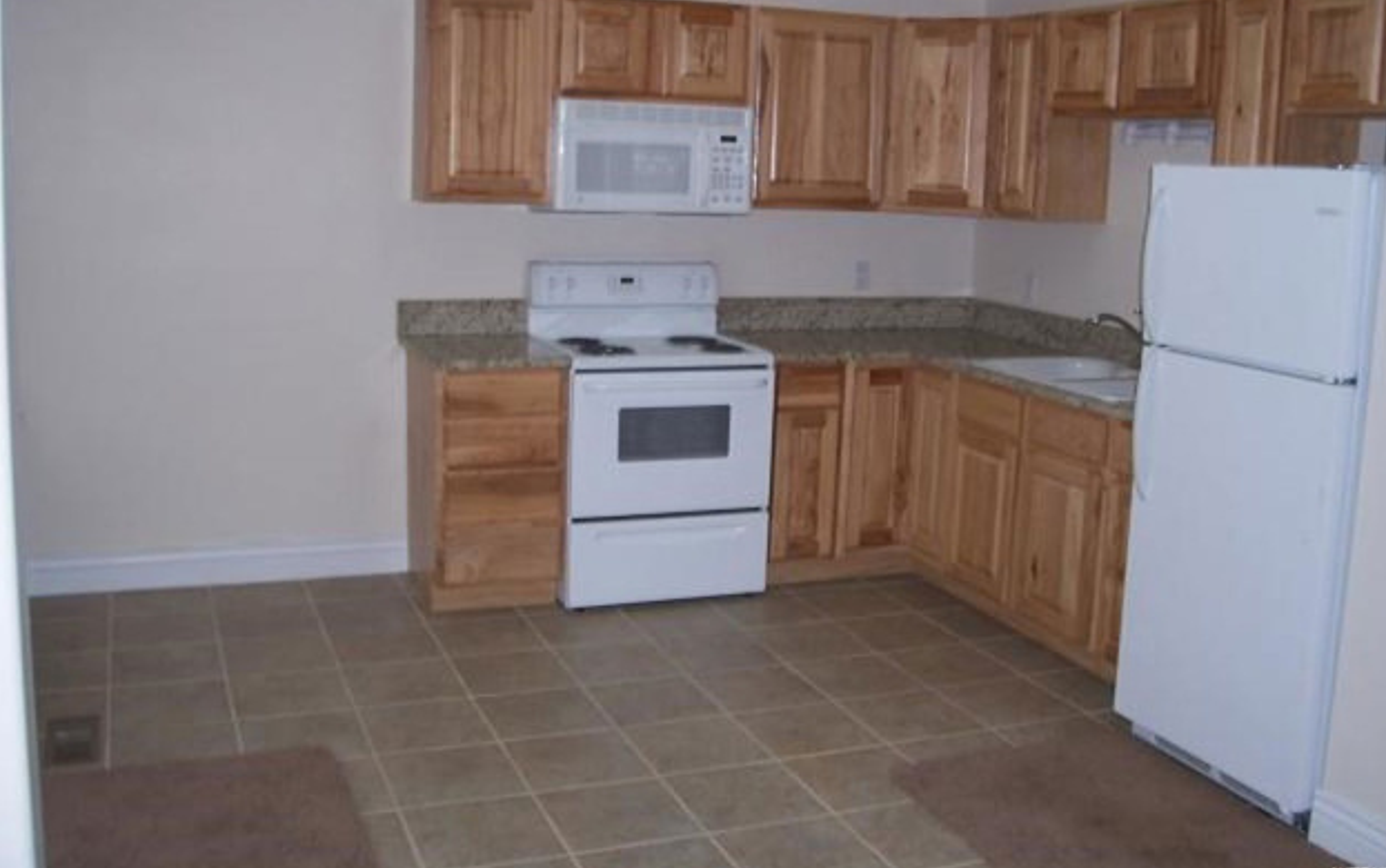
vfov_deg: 34.4
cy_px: 349
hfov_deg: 52.7
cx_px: 692
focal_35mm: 37
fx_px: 1398
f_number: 2.7
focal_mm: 5.6
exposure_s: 1/60
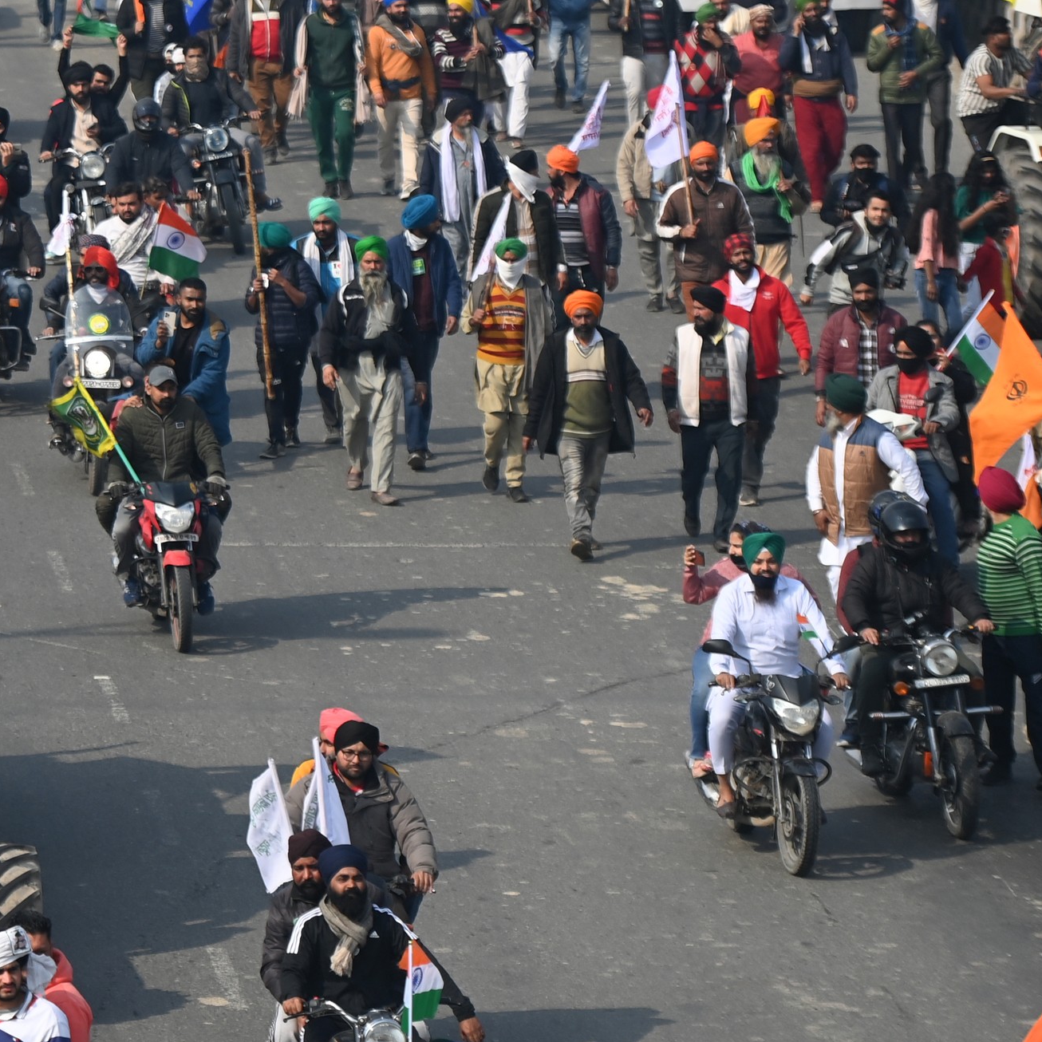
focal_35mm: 308
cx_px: -302
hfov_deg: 5.7
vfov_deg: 5.7
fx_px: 10489
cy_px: 433
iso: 200
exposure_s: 1/4000
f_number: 2.8
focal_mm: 135
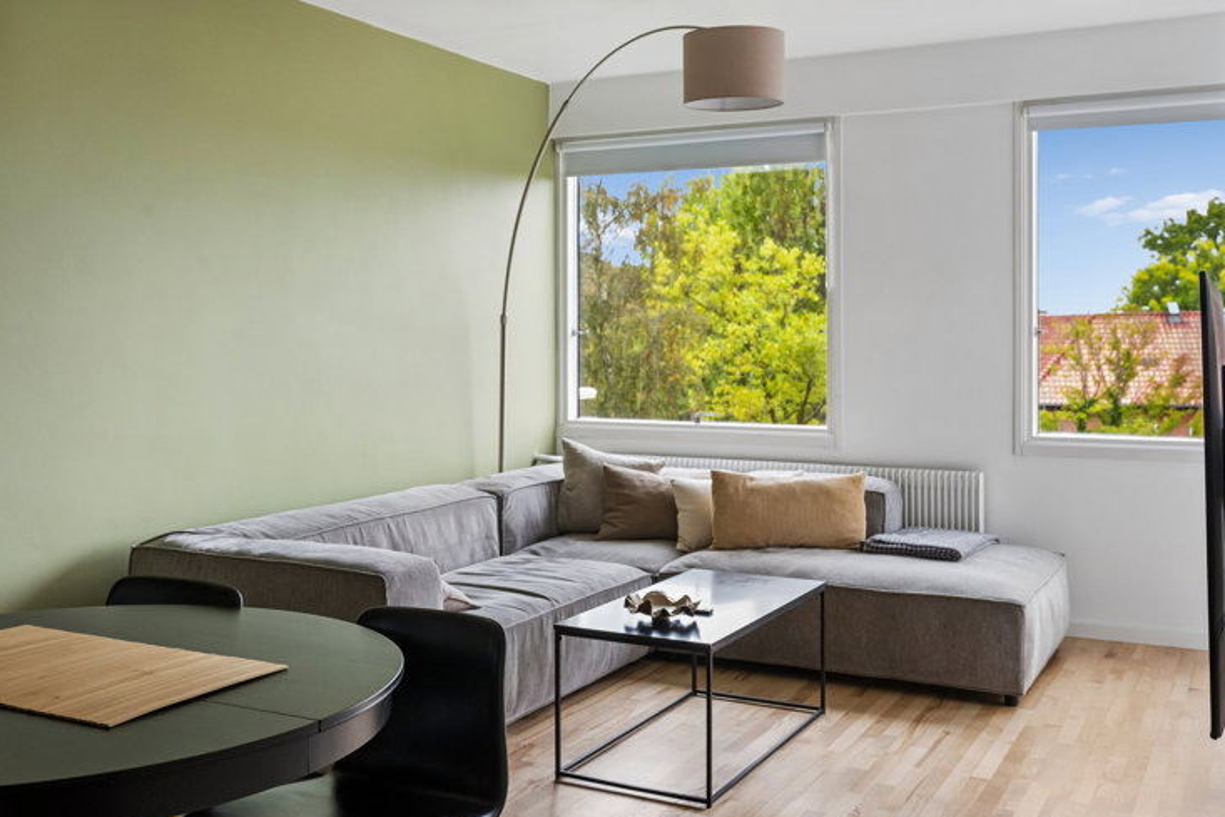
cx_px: 610
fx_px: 1244
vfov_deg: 36.4
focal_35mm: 37
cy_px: 392
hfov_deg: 52.4
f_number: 6.3
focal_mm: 33.5
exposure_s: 1/60
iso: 1000
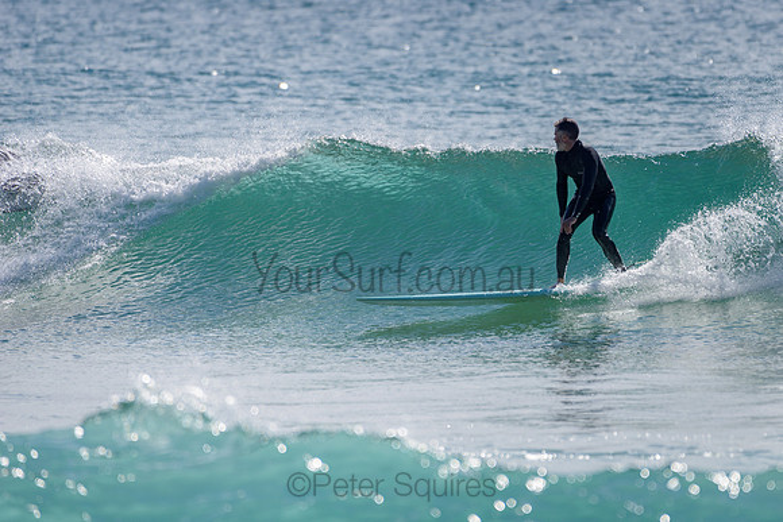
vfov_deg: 2.2
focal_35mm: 613
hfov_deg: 3.4
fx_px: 13332
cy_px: 216
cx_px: 480
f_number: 5.6
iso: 110
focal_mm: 500
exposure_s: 1/2000
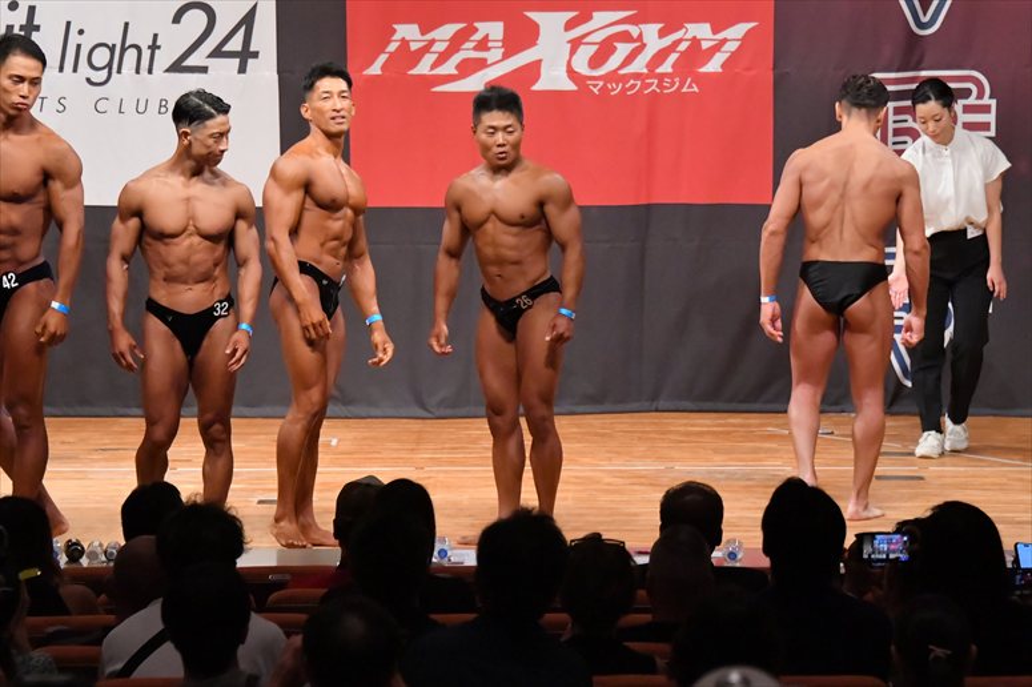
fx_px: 5788
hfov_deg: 10.2
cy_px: 344
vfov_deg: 6.8
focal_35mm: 202
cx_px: 516
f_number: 5.6
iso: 10000
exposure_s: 1/400
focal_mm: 135
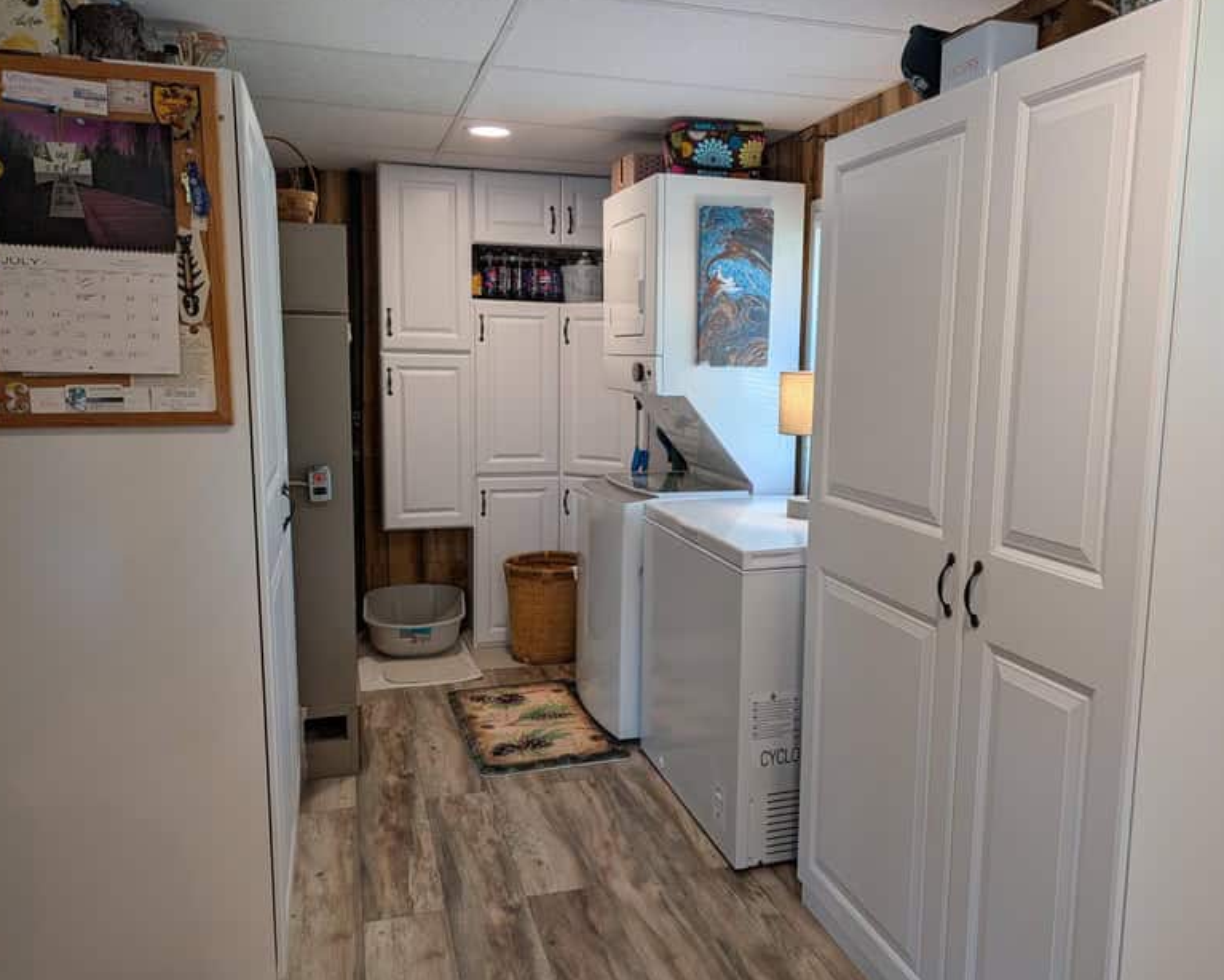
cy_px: 474
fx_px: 942
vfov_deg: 54.9
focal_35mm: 26
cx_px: 635
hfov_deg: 66.0
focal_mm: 6.9
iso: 26
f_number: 1.7
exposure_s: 1/120
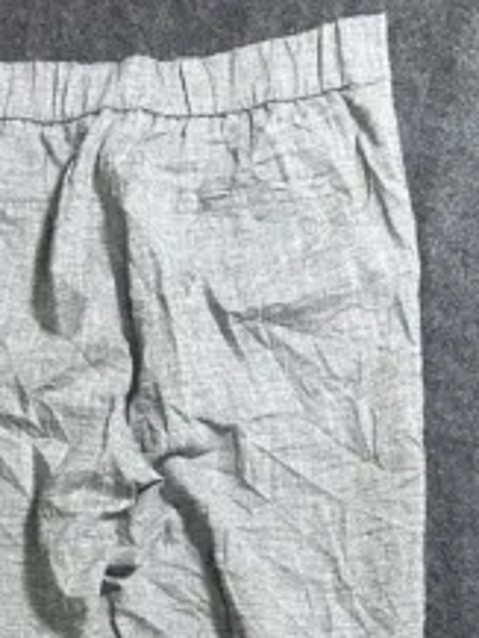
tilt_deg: -62.1
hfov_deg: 22.7
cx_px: 118
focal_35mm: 64
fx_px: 1180
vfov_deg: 28.3
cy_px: 645
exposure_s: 1/50
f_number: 1.5
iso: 200
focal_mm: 5.7
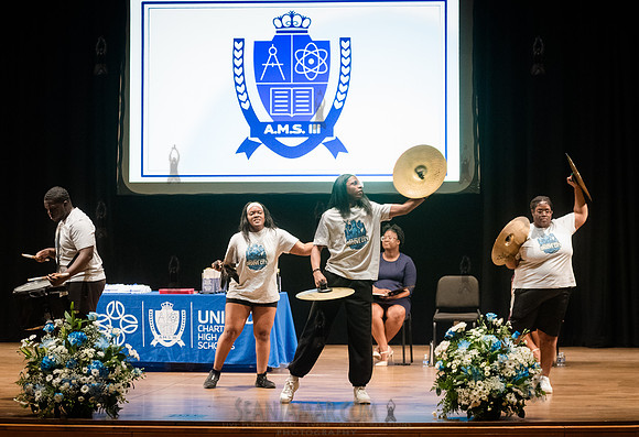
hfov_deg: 16.5
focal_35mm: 123
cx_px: 372
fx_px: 2209
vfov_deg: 11.3
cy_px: 241
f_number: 4
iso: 5000
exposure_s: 1/200
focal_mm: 105
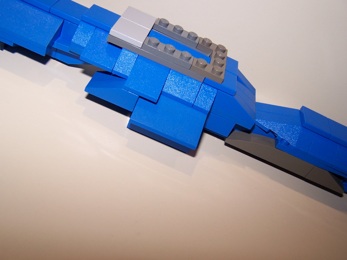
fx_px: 381
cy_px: 130
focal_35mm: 38
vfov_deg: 37.7
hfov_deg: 49.0
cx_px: 174
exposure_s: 1/60
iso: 80
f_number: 2.8
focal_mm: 6.3
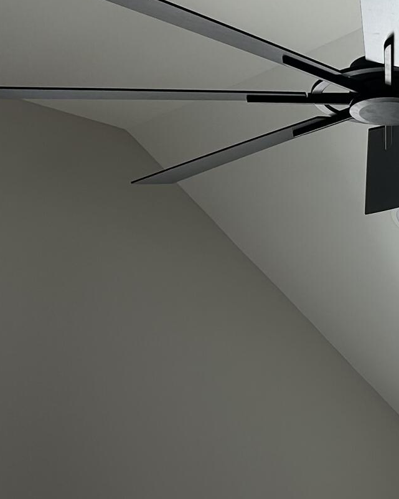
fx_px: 1402
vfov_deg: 20.2
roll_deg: +1.1
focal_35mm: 95
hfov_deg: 15.8
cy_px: 235
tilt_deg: +16.6
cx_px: 428
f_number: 1.5
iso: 50
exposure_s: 1/121
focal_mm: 5.7
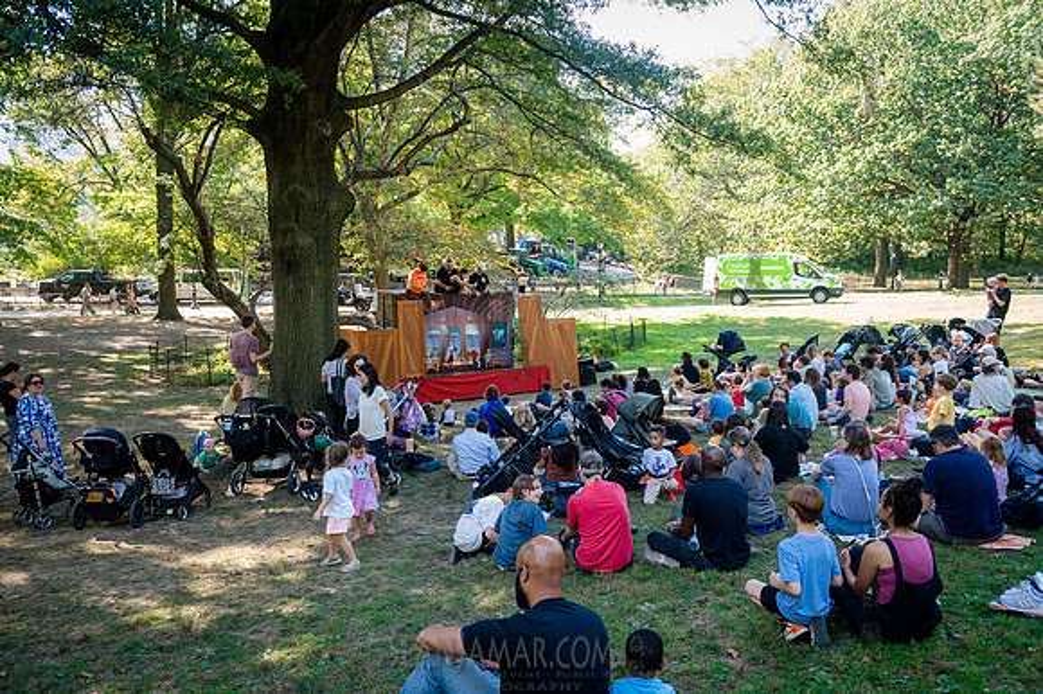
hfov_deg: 63.7
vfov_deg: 44.9
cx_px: 522
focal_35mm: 29
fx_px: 840
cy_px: 347
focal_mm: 29
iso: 1000
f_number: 4.5
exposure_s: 1/320
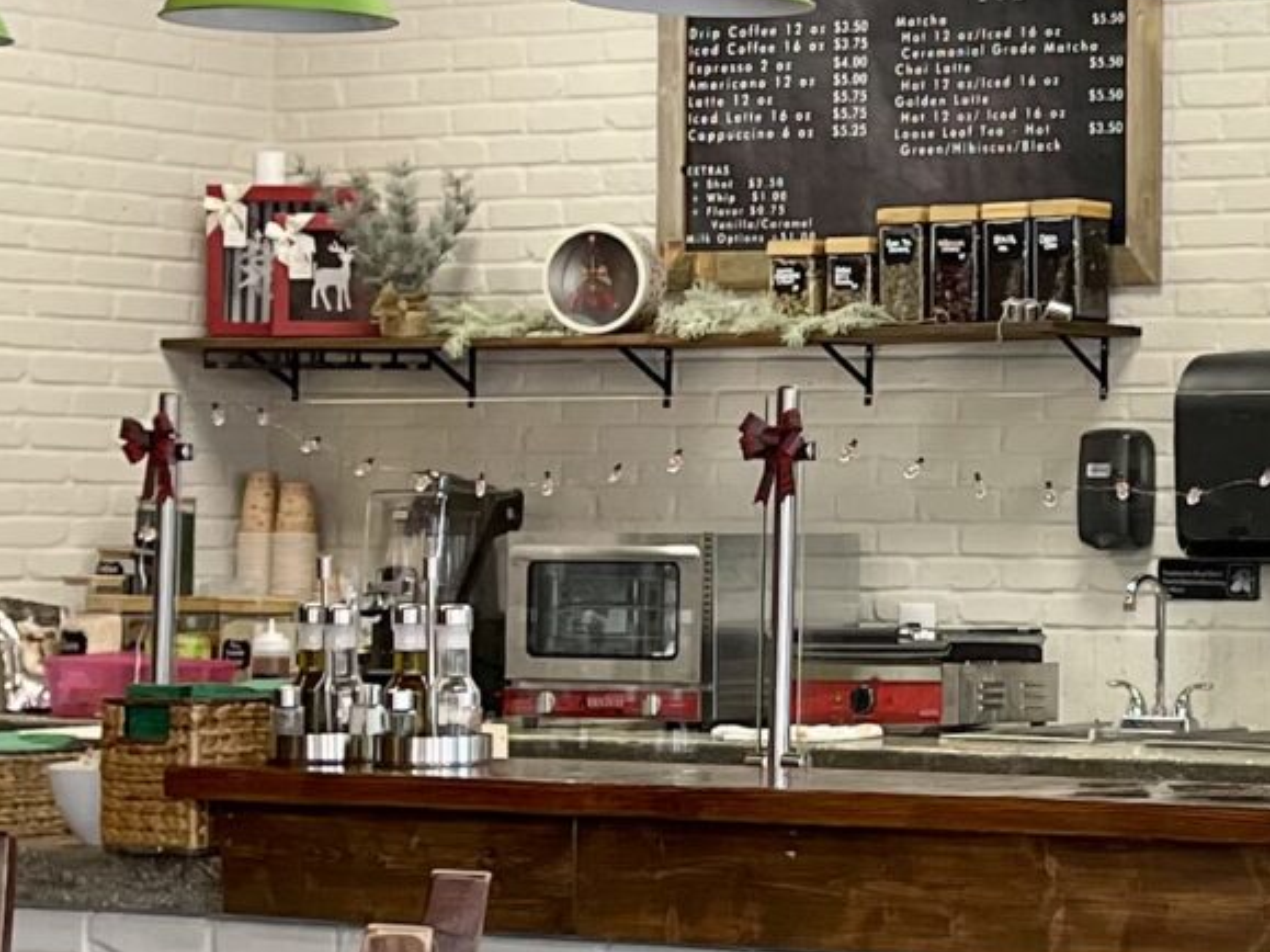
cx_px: 1913
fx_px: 4218
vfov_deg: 12.9
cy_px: 478
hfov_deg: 15.7
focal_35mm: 115
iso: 125
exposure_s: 1/120
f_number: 1.6
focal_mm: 5.1
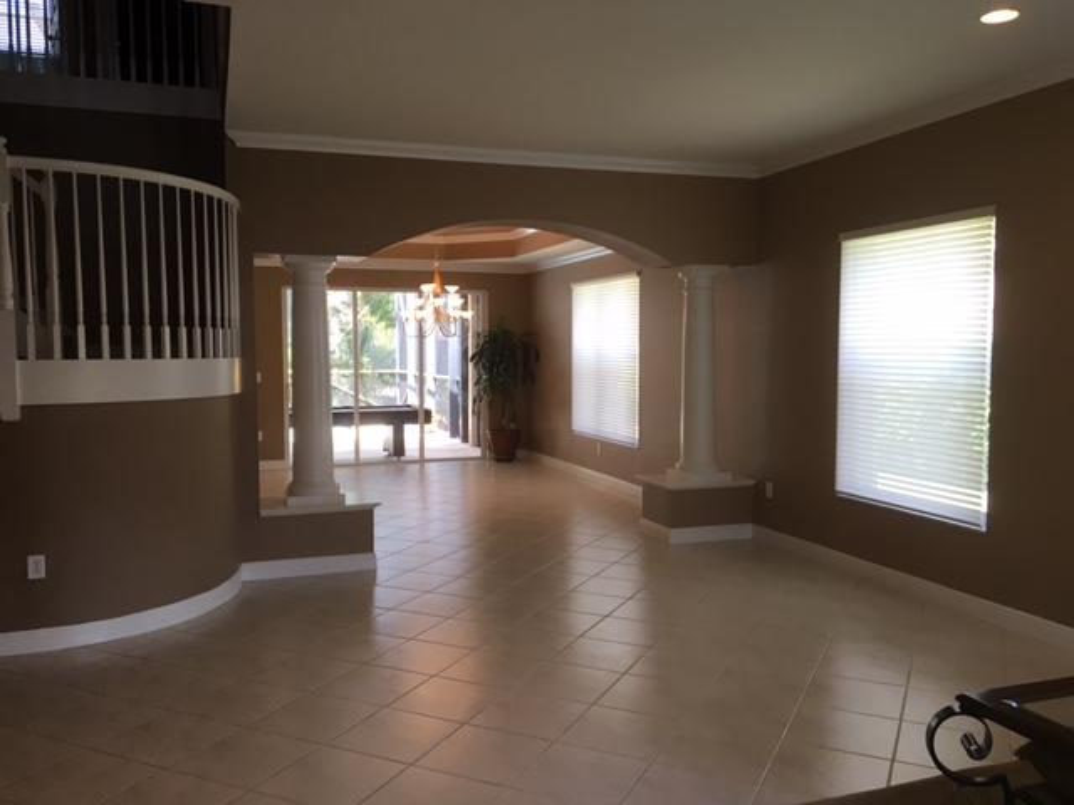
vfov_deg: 48.2
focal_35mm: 29
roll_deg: -0.8
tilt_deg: -4.6
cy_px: 402
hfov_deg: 61.7
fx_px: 900
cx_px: 537
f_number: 2.2
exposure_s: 1/40
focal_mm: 4.15
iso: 25
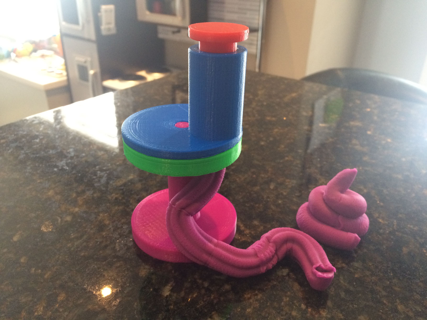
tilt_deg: -26.4
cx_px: 214
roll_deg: -0.7
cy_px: 160
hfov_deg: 61.7
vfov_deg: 48.2
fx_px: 358
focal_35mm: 29
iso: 200
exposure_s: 1/30
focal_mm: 4.15
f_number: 2.2
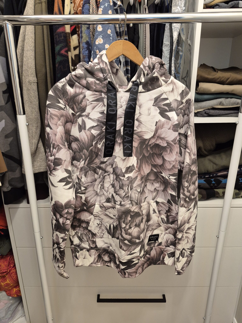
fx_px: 214
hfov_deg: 58.9
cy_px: 162
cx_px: 121
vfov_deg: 73.9
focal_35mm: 23
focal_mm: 5.4
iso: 400
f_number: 1.8
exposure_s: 1/120
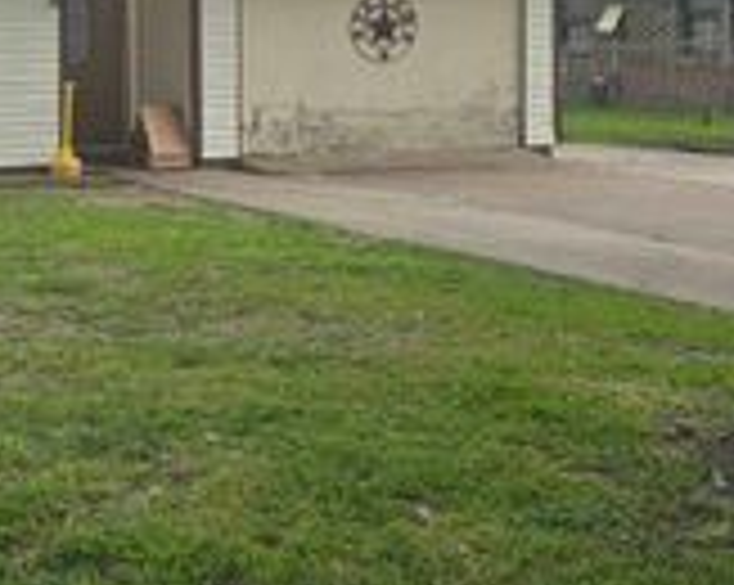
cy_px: 173
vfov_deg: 22.0
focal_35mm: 69
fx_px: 1497
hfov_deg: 24.2
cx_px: -216
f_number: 1.7
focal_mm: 6.3
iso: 12
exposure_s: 1/300
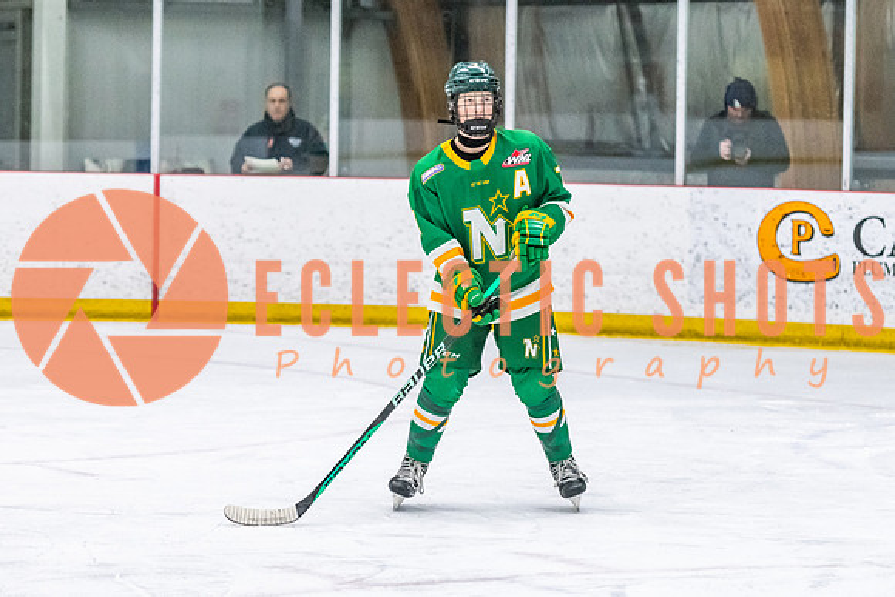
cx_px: 530
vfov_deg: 8.5
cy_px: 293
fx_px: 4031
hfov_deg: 12.7
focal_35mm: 162
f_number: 2.8
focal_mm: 102
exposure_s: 1/800
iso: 4000
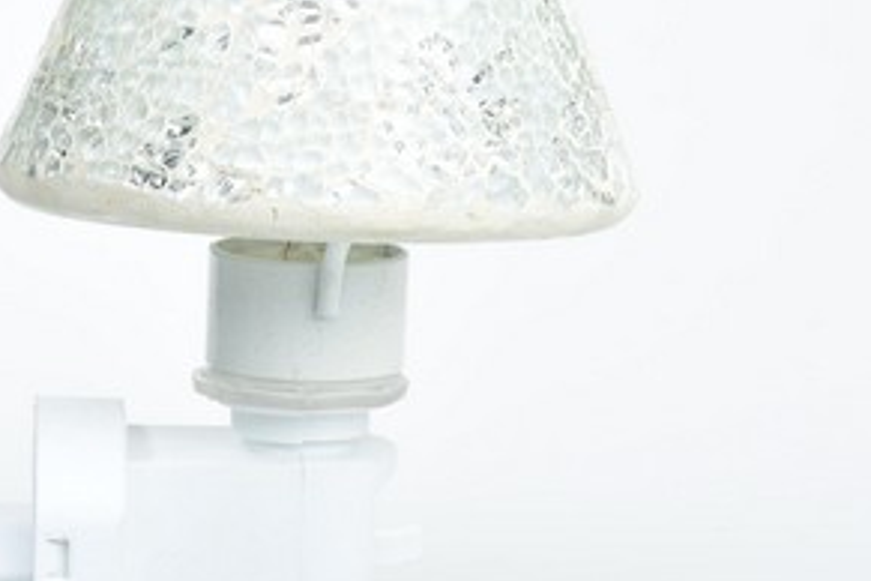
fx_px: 5661
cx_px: 230
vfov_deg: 5.9
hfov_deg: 8.8
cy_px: 150
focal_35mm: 234
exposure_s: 1/200
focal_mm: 85
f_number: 16
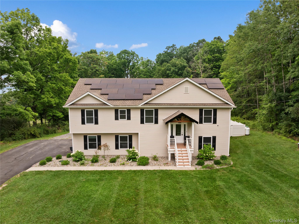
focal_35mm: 24
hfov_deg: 71.6
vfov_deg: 56.8
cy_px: 112
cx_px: 150
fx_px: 207
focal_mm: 12.29
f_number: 2.8
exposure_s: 1/25
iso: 310
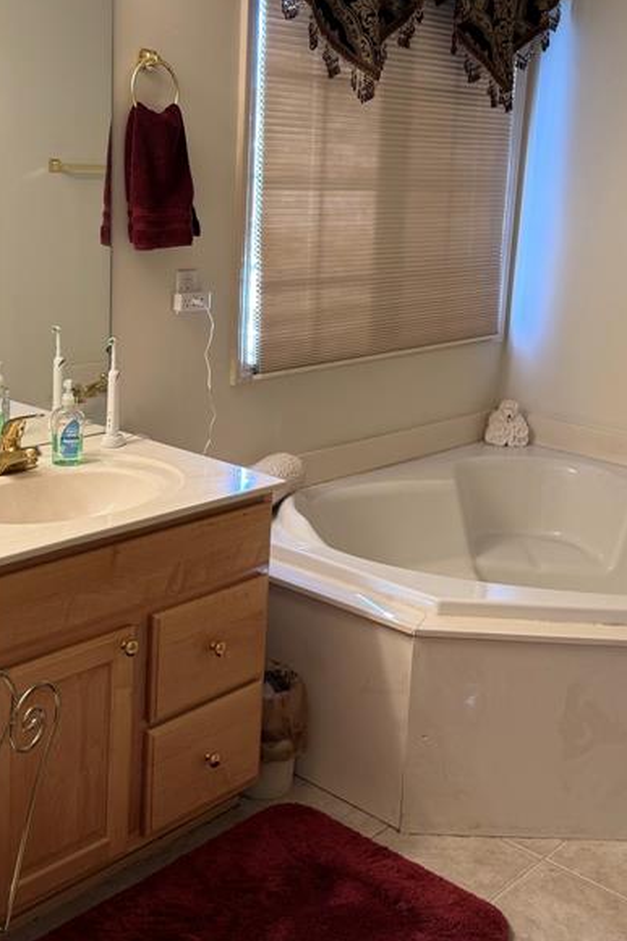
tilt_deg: -10.2
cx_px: 269
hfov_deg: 30.5
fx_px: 1150
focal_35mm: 44
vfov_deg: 44.3
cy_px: 373
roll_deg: -2.2
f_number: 1.78
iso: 125
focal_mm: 6.76
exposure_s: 1/60
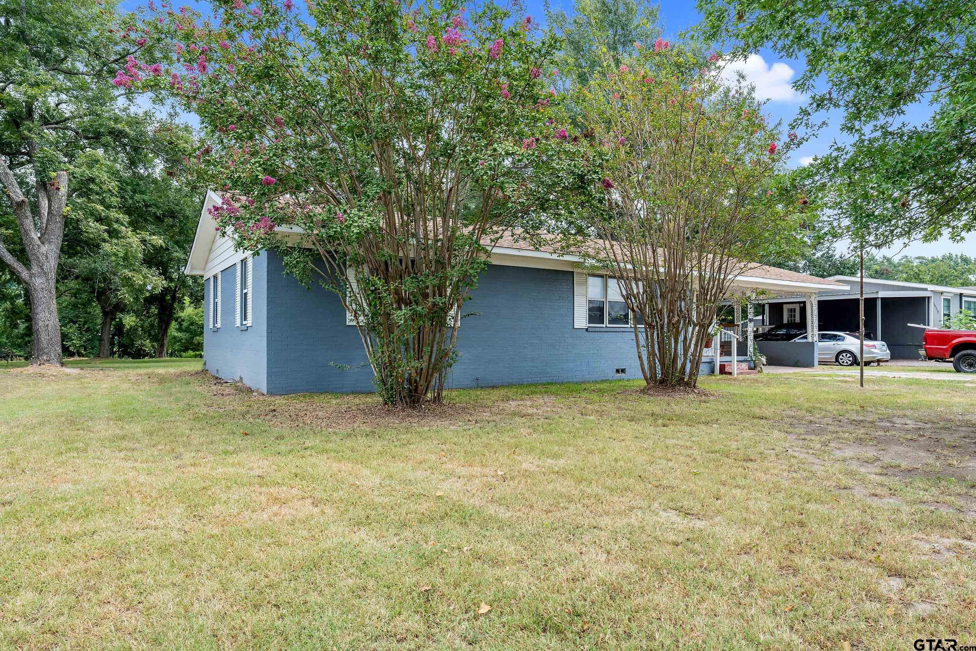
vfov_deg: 59.5
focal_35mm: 21
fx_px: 569
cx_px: 488
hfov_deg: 81.2
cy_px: 326
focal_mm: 21
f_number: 8
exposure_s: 1/320
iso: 800
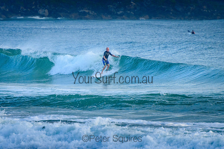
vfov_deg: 2.5
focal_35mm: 550
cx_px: 104
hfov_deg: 3.7
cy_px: 77
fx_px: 3423
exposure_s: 1/1600
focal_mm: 400
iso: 1400
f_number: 5.6
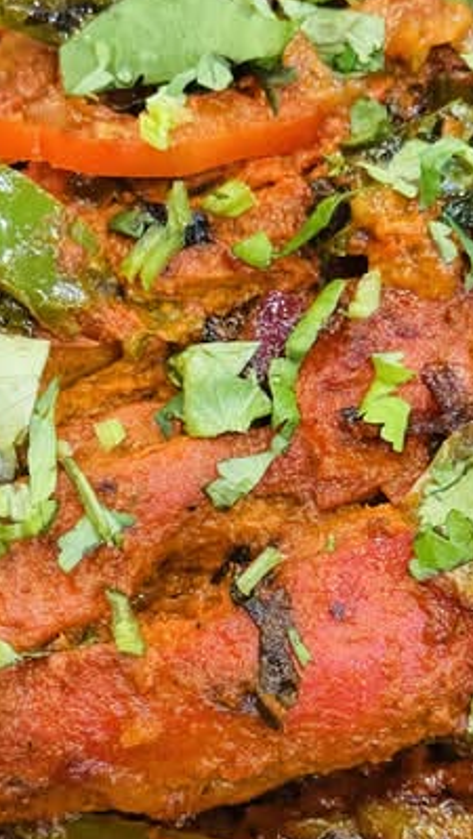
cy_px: 489
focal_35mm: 96
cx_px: 189
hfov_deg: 12.6
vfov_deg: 22.2
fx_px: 2136
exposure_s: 1/33
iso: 320
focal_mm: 6.76
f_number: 1.78
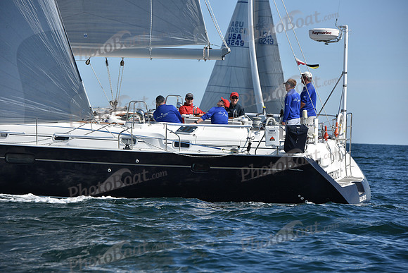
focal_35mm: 165
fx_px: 1870
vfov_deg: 8.3
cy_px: 136
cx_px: 204
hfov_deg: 12.4
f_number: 7.1
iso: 250
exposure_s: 1/1600
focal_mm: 165
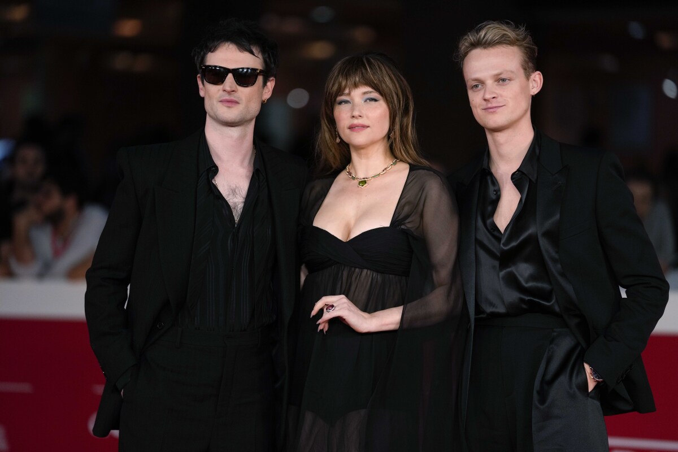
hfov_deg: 10.9
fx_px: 3559
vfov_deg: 7.3
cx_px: 339
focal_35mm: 189
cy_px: 226
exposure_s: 1/1000
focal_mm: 189
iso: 1250
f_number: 2.8
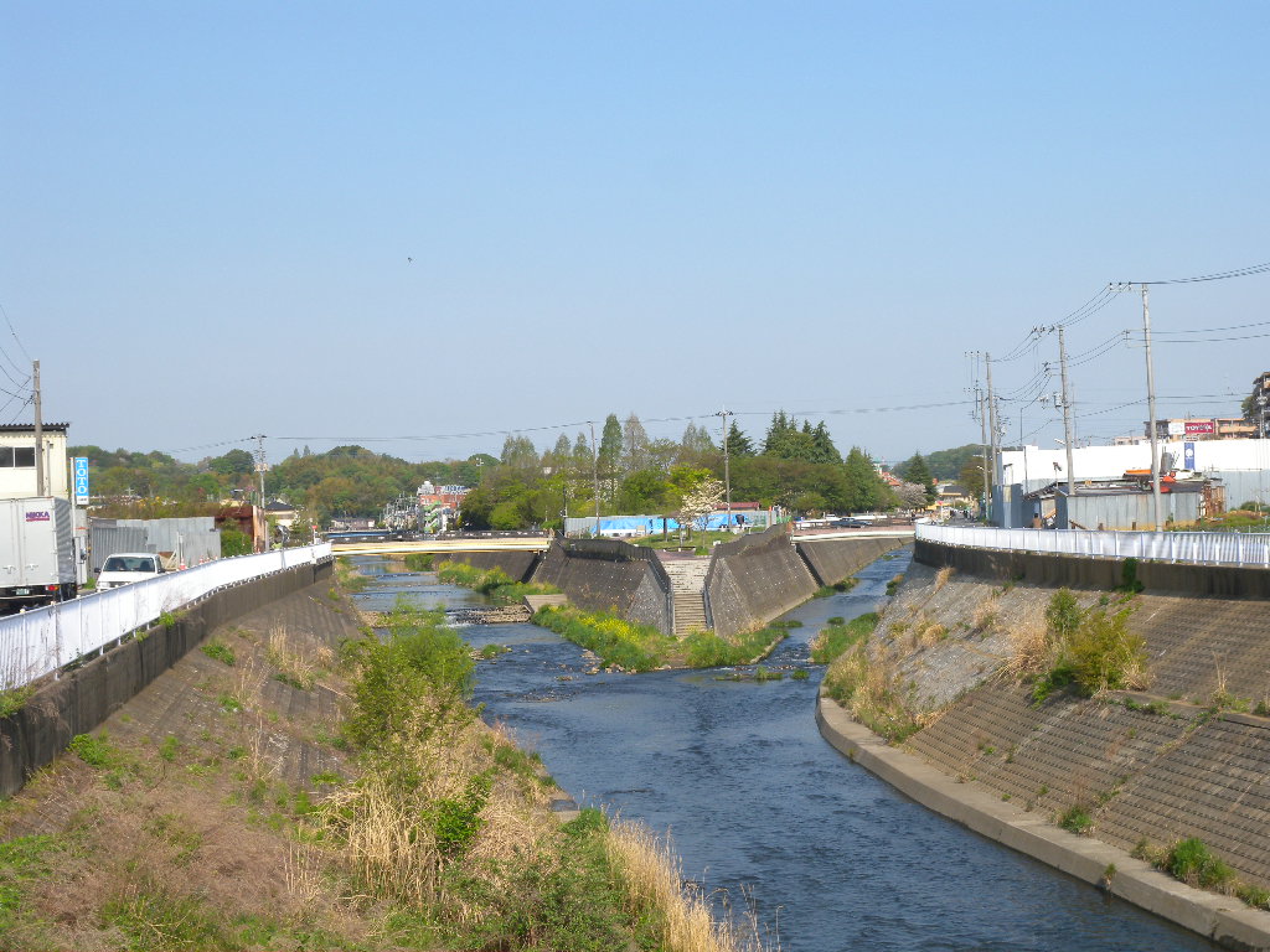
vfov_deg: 25.7
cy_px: 476
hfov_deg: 33.8
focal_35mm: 57
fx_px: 2091
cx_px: 635
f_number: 5.8
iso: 64
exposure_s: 1/264
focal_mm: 12.3
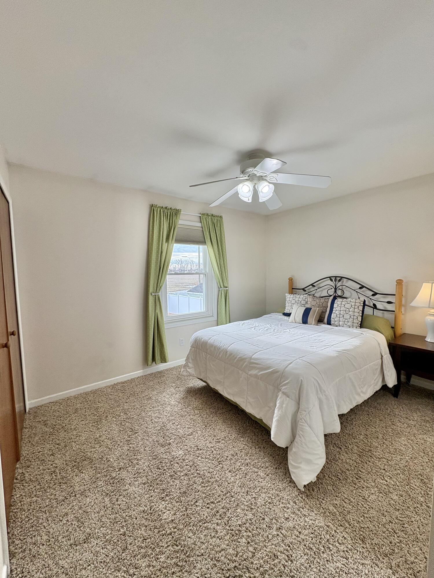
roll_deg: +0.7
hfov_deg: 85.7
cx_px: 217
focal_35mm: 14
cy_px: 289
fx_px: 234
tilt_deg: -4.1
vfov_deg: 102.1
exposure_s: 1/129
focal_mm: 2.22
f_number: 2.2
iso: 64
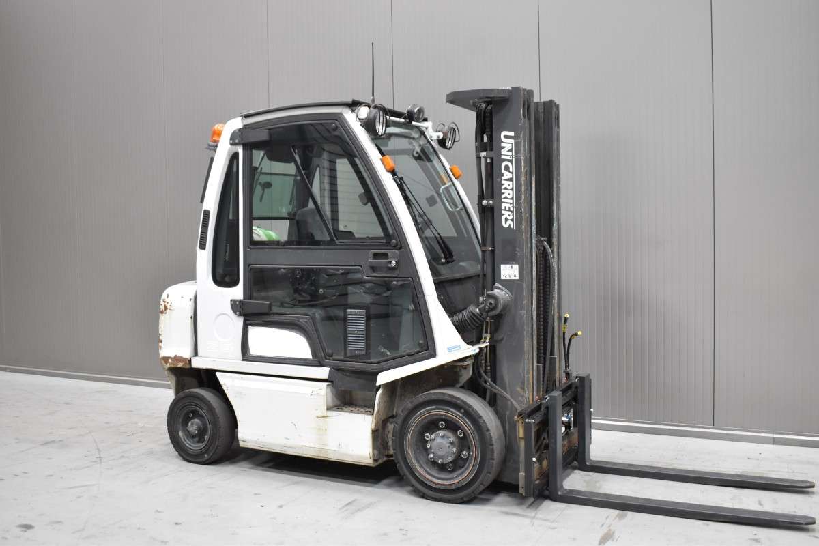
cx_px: 410
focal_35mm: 34
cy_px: 273
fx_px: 785
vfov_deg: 38.4
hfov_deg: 55.1
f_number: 4.5
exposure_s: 1/40
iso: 1600
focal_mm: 23
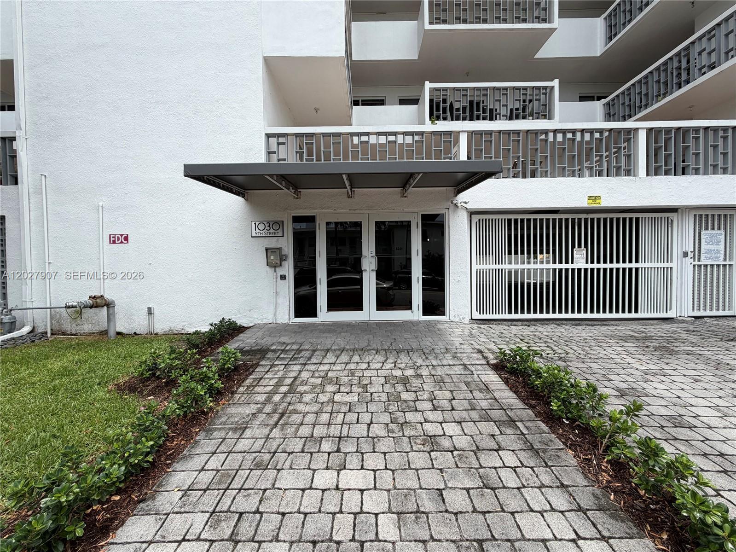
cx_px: 368
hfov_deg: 102.1
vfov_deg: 85.7
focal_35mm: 14
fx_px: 298
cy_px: 276
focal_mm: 2.22
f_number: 2.2
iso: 25
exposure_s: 1/770
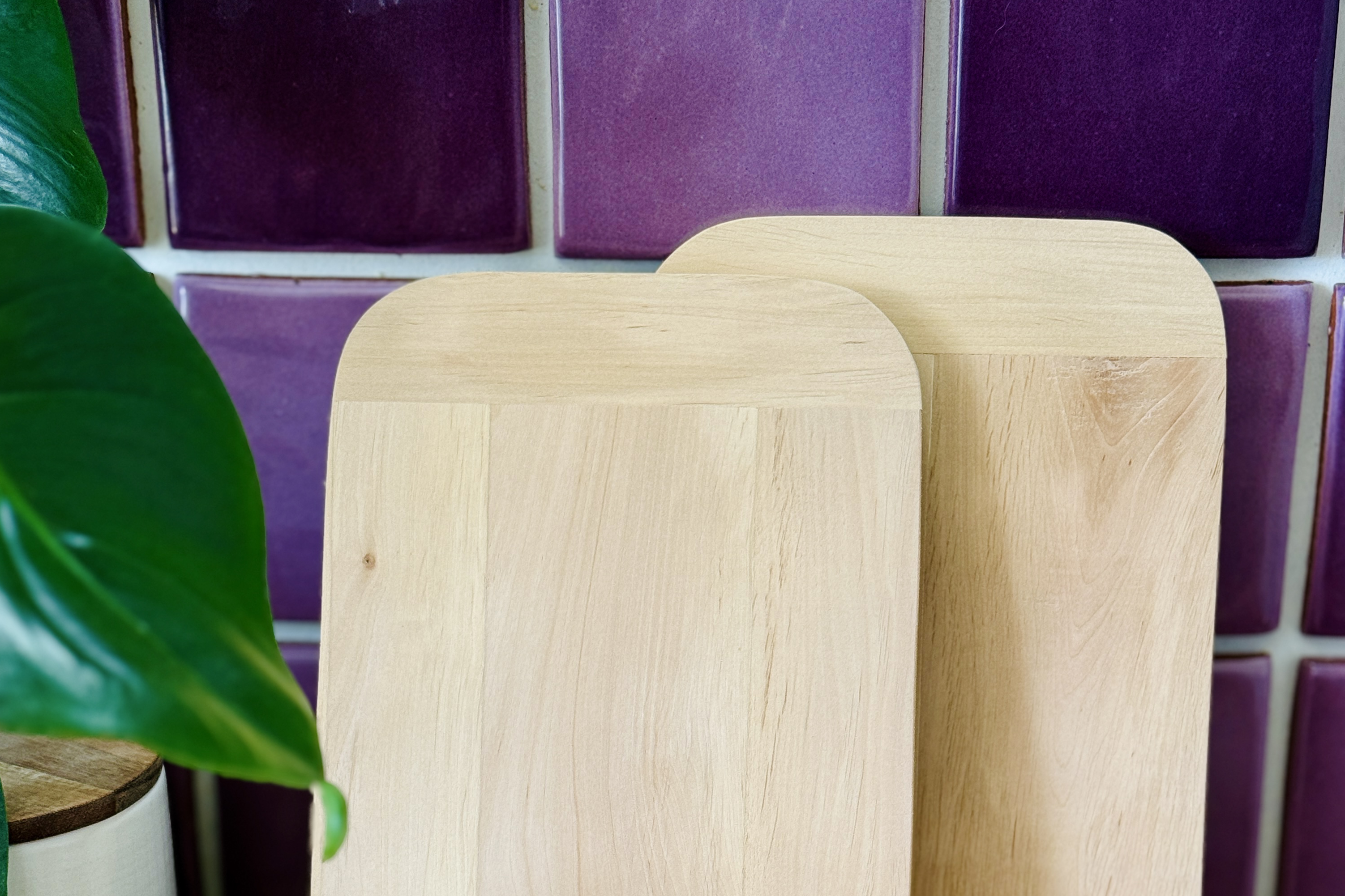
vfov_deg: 19.8
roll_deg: -0.4
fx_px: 2503
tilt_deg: -22.1
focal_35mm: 67
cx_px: 671
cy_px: 840
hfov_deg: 30.1
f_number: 1.78
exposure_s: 1/100
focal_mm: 6.76
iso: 80
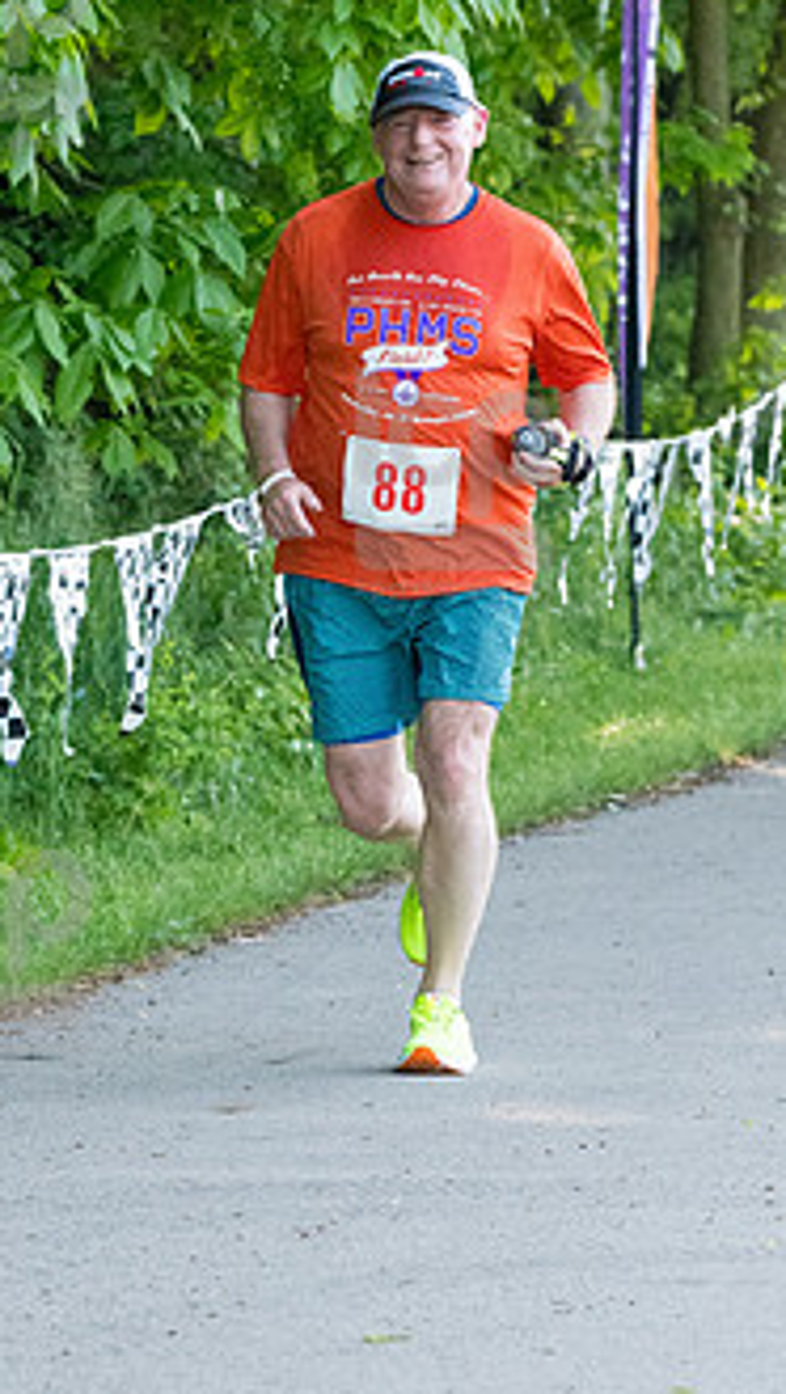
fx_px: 9656
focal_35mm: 261
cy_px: 482
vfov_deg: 8.3
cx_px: 454
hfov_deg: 4.7
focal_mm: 122
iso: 4000
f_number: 5.6
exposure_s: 1/1600
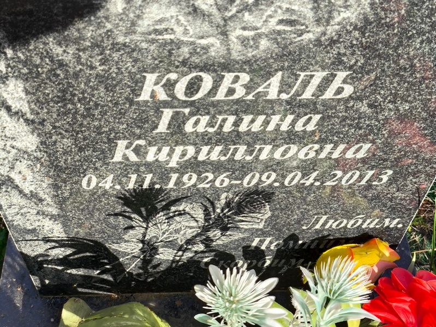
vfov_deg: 29.1
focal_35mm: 50
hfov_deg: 38.2
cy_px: 164
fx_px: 630
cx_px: 218
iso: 50
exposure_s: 1/541
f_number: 1.7
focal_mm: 4.71
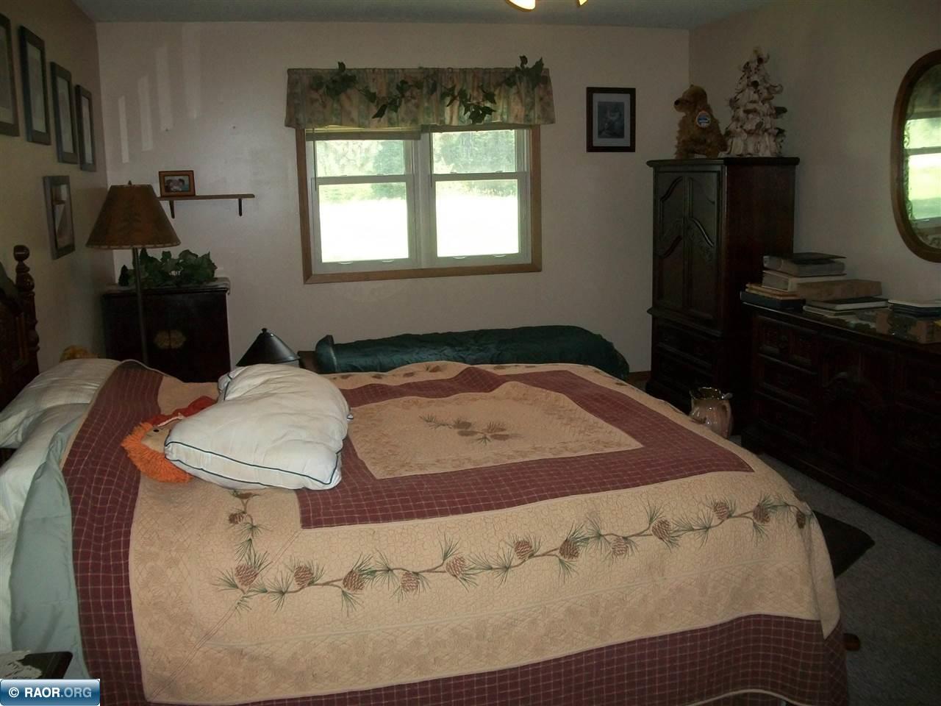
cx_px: 470
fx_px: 870
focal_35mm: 32
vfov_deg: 44.2
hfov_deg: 56.8
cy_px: 353
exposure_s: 1/60
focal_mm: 5.7
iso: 160
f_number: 2.9
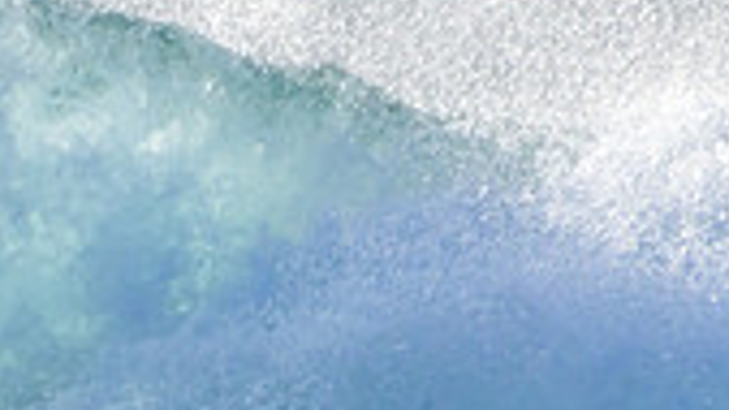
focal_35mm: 3606
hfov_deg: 0.6
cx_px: -315
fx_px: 69694
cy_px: 598
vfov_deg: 0.3
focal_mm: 1000
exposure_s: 1/2000
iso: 1400
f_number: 11
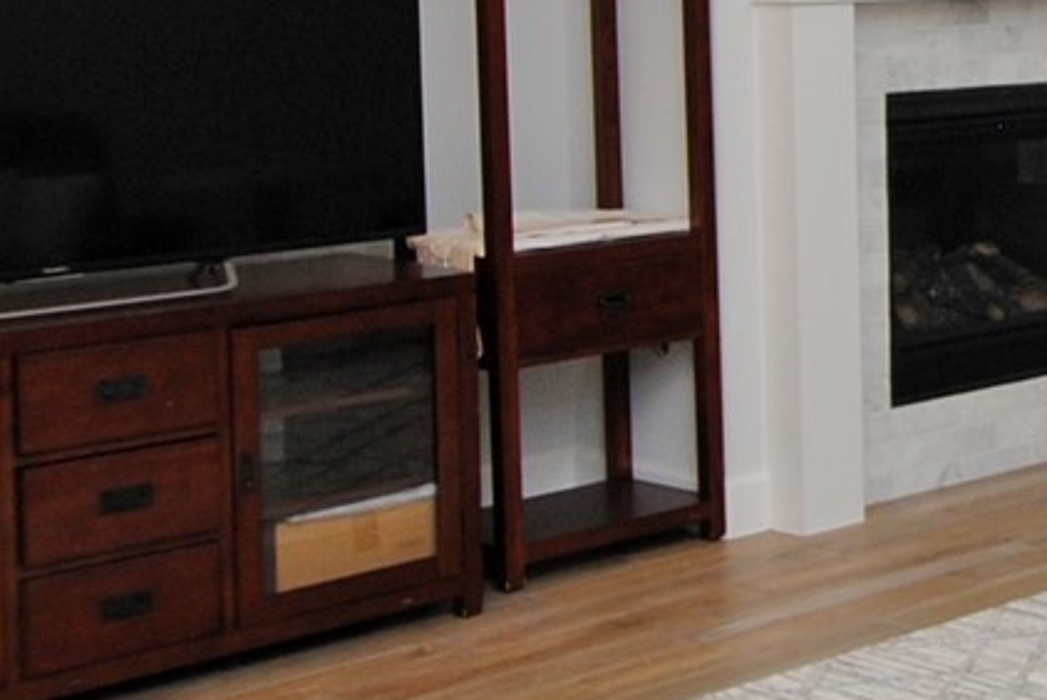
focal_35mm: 77
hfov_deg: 23.0
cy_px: -12
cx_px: 1403
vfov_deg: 17.3
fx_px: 2241
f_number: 4
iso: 200
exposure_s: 1/60
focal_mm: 10
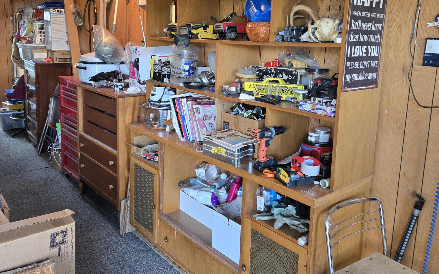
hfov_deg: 61.2
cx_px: 214
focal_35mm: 31
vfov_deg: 40.3
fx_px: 371
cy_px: 101
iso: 160
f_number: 1.8
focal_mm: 5.4
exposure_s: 1/120
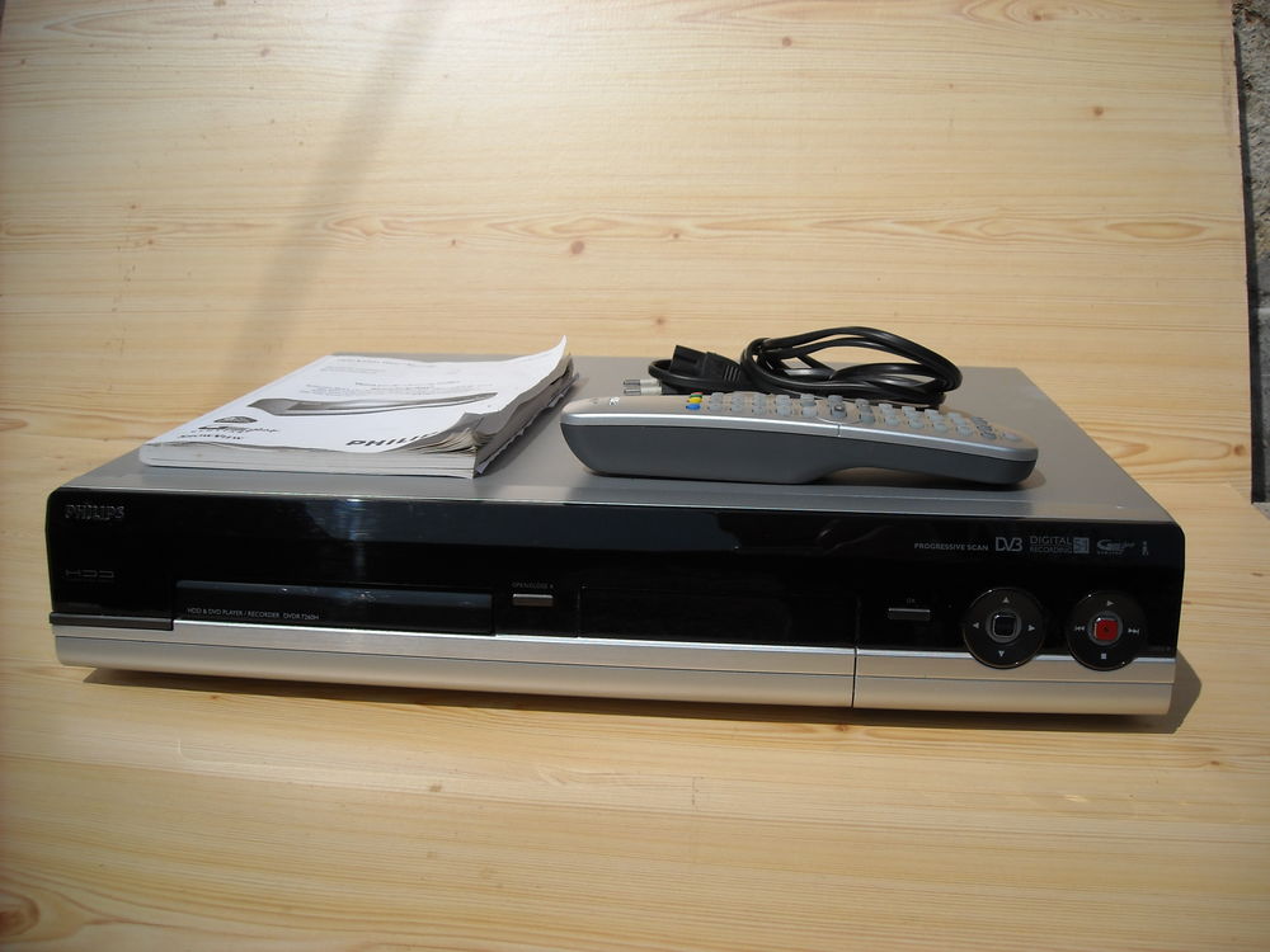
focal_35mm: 35
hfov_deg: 52.6
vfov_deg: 40.7
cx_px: 635
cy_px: 476
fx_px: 1284
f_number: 5.6
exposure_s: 1/804
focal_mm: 5.7
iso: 64
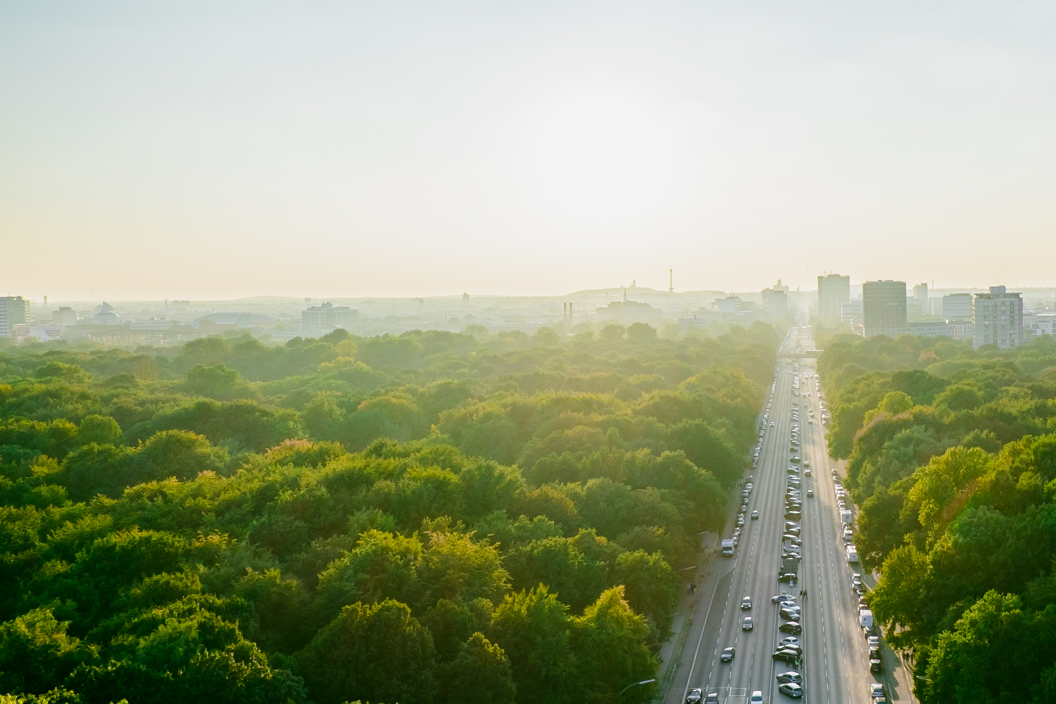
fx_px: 1232
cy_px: 327
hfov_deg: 44.8
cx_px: 791
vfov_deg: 31.9
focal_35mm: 42
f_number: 5.6
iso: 200
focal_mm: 18
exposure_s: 1/500
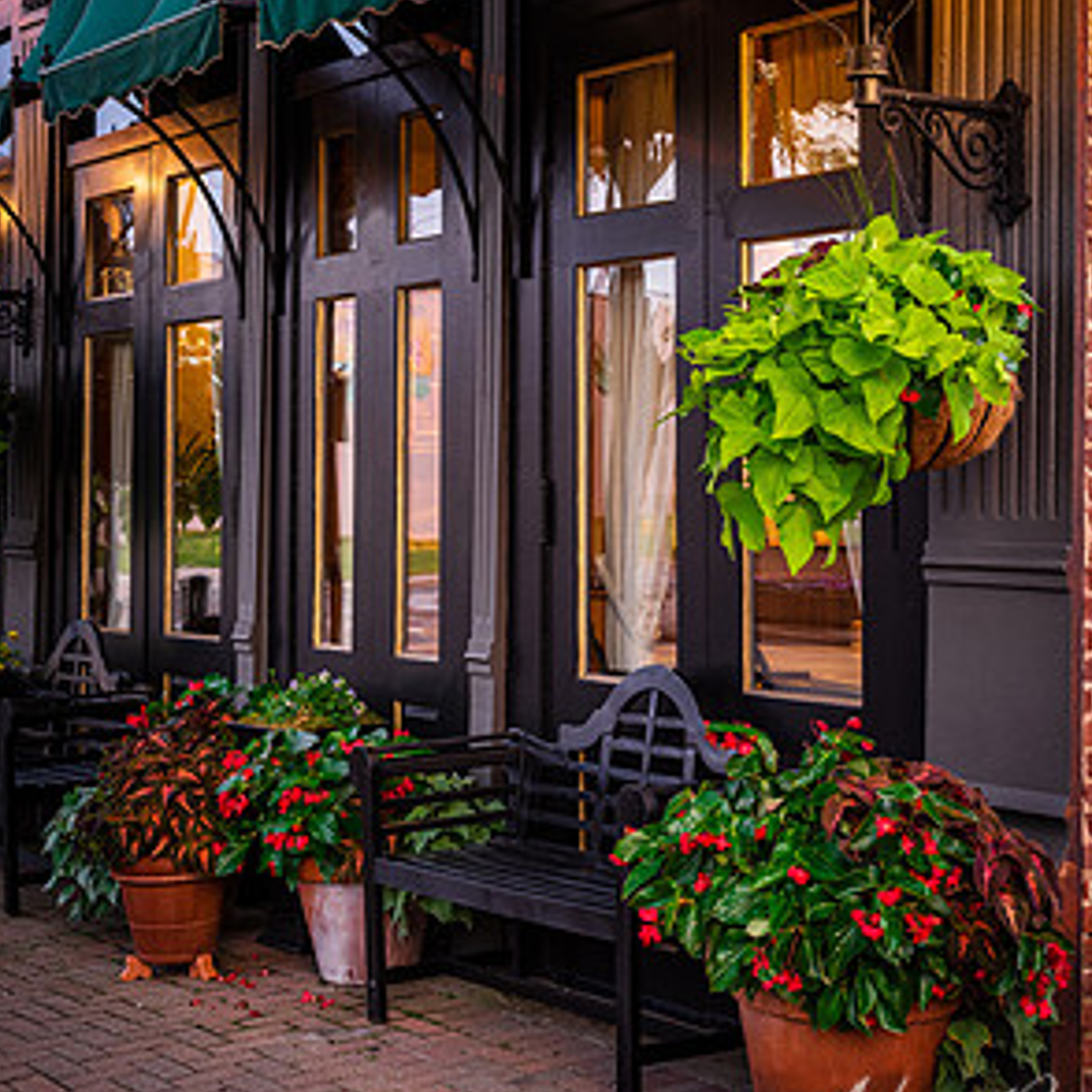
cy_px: 375
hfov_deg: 26.5
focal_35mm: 65
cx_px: 542
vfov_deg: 26.4
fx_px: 2320
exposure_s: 1/13
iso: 800
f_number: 8
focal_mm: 50
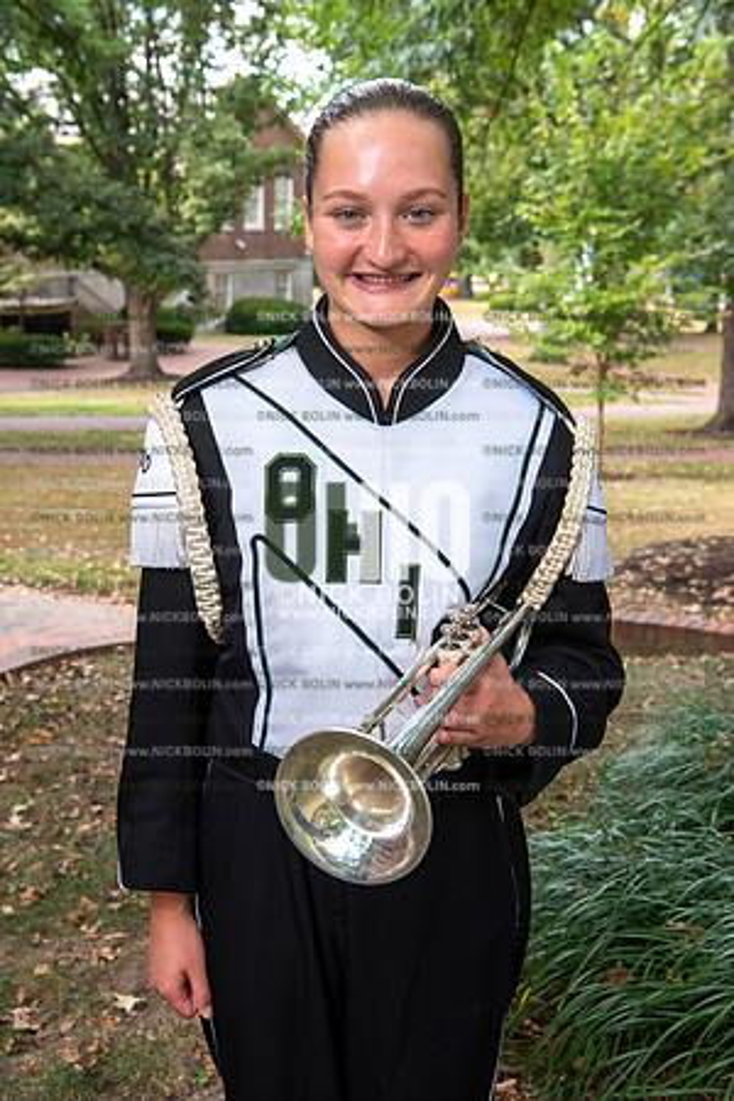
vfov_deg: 39.6
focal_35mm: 50
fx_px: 1529
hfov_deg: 27.0
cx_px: 367
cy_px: 550
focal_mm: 50
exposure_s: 1/100
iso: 500
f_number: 8
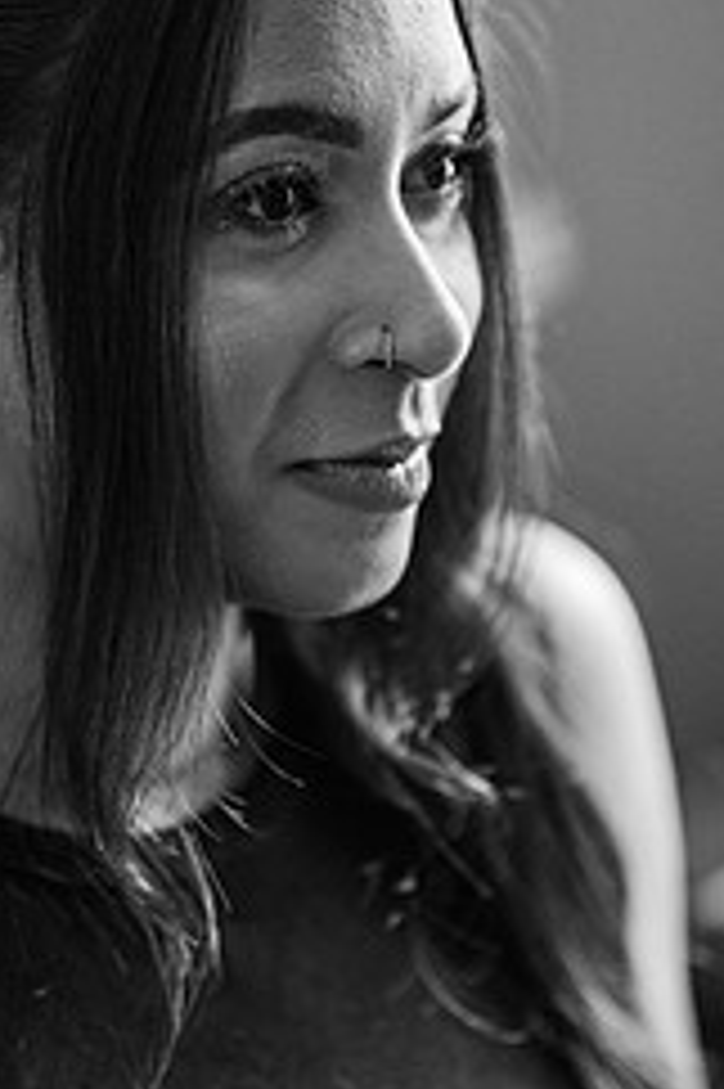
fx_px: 4773
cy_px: 454
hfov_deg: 8.7
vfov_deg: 13.0
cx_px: 173
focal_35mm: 158
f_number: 1.8
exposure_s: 1/200
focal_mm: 85
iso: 1400
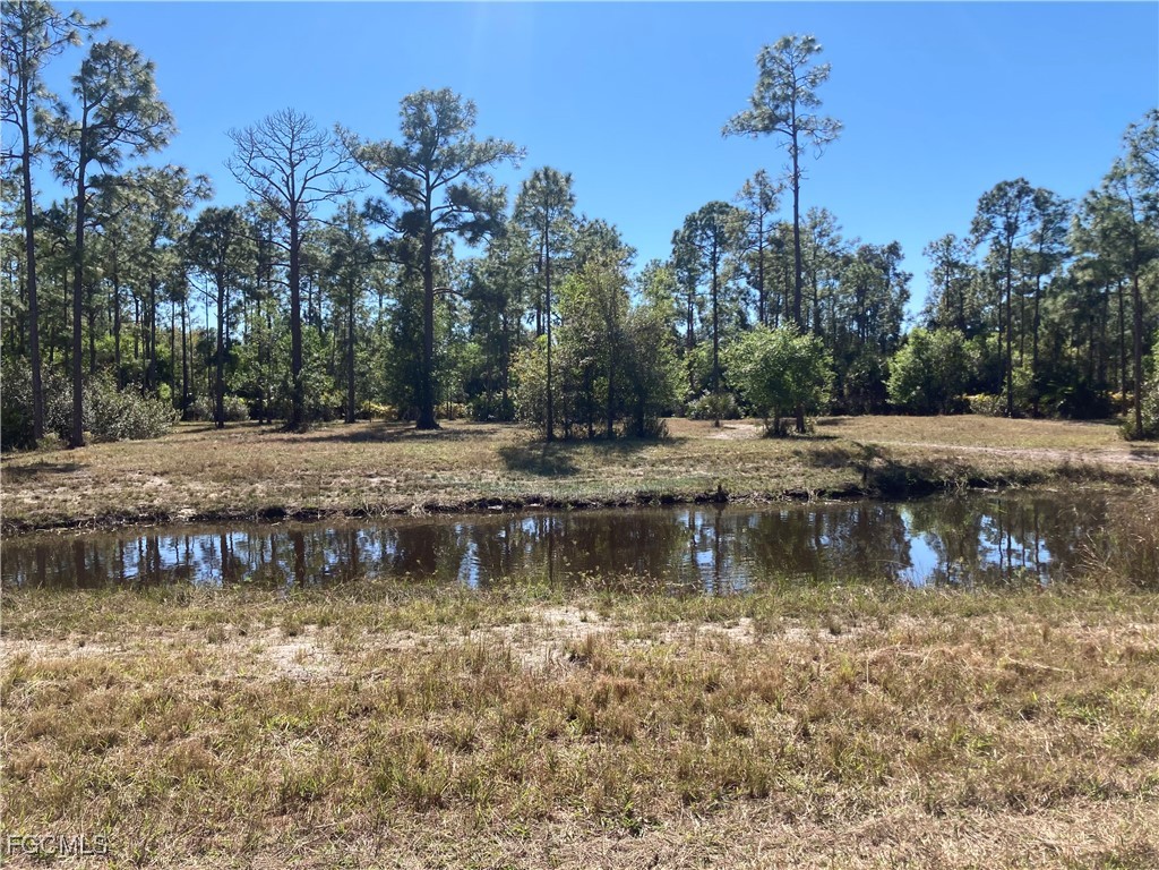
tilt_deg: +0.0
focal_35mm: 28
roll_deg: -0.1
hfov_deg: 63.4
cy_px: 435
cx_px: 580
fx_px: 937
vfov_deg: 49.7
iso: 20
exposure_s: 1/1869
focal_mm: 3.99
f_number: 1.8
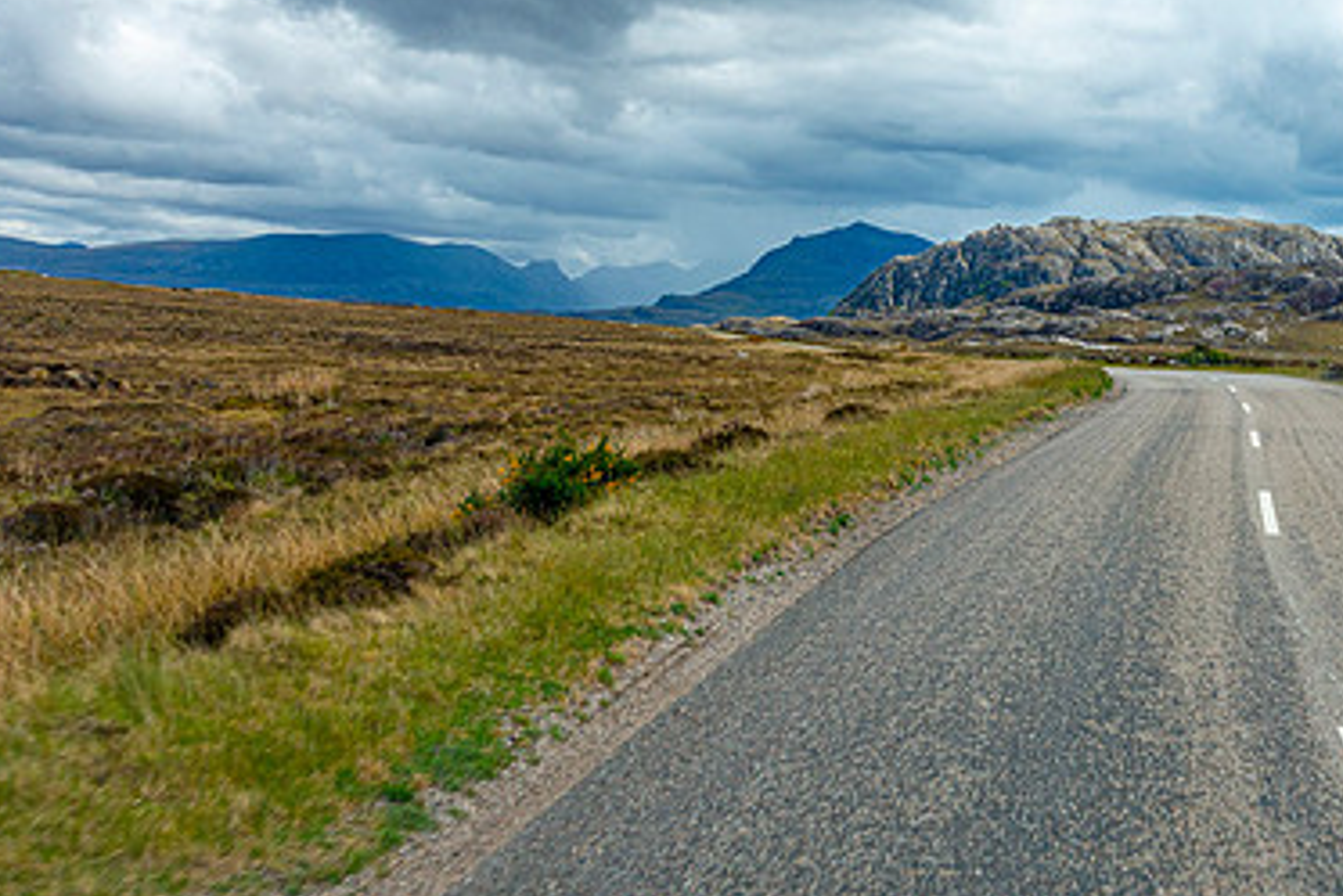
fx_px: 1567
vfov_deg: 31.9
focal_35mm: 42
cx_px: 1023
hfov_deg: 44.7
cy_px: 408
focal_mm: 10.07
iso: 125
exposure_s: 1/250
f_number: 7.1
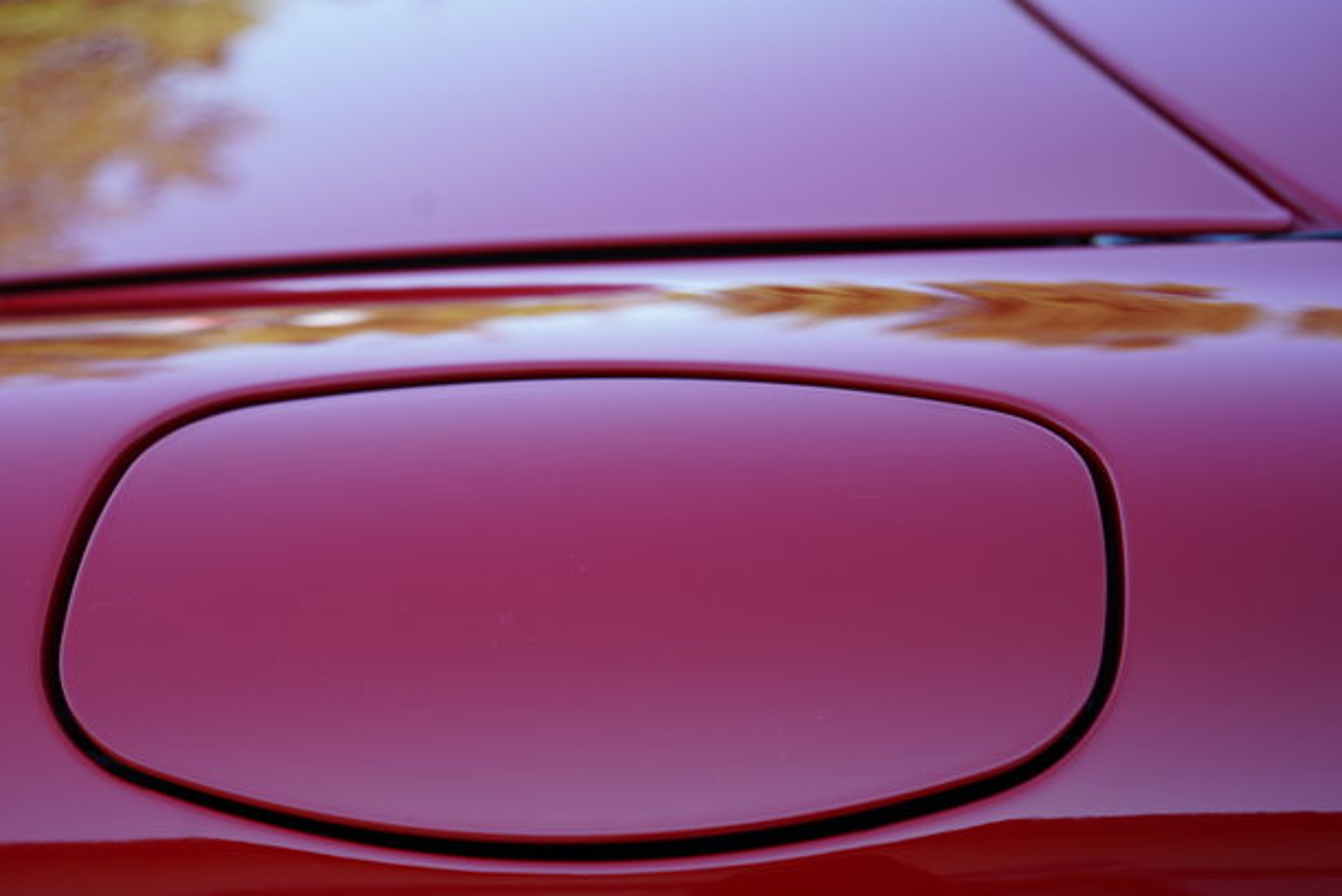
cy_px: 540
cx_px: 536
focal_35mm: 49
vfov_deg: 27.5
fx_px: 1827
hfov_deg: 40.1
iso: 100
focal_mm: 39
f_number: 5.6
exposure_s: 1/100
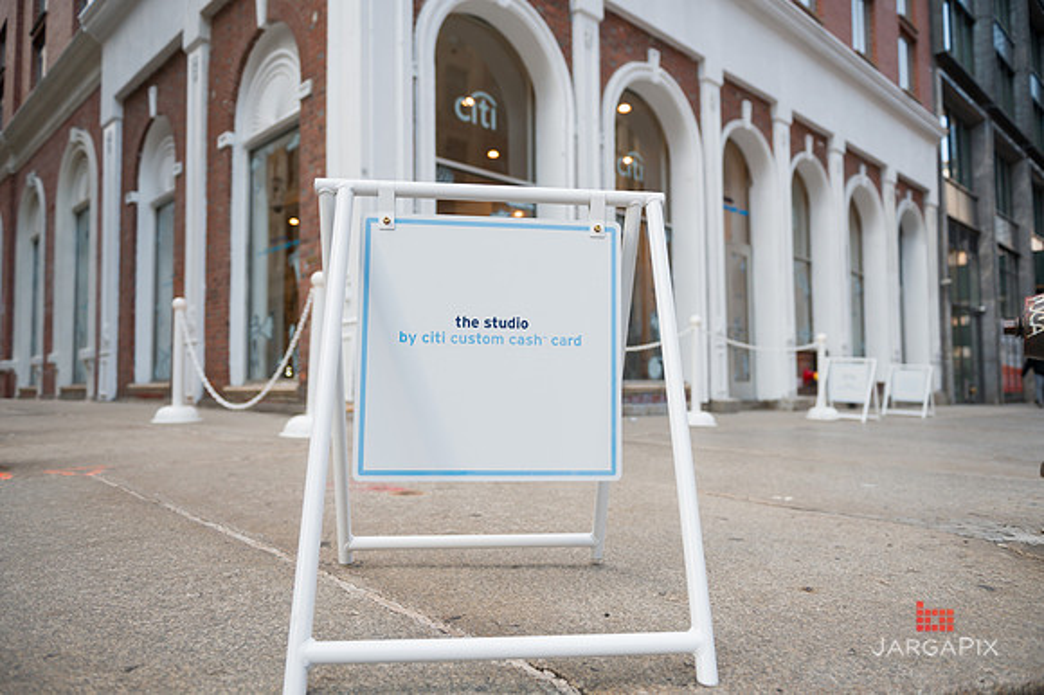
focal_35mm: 24
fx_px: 696
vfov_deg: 53.1
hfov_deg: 73.8
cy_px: 348
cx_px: 522
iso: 250
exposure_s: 1/500
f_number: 4
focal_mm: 24
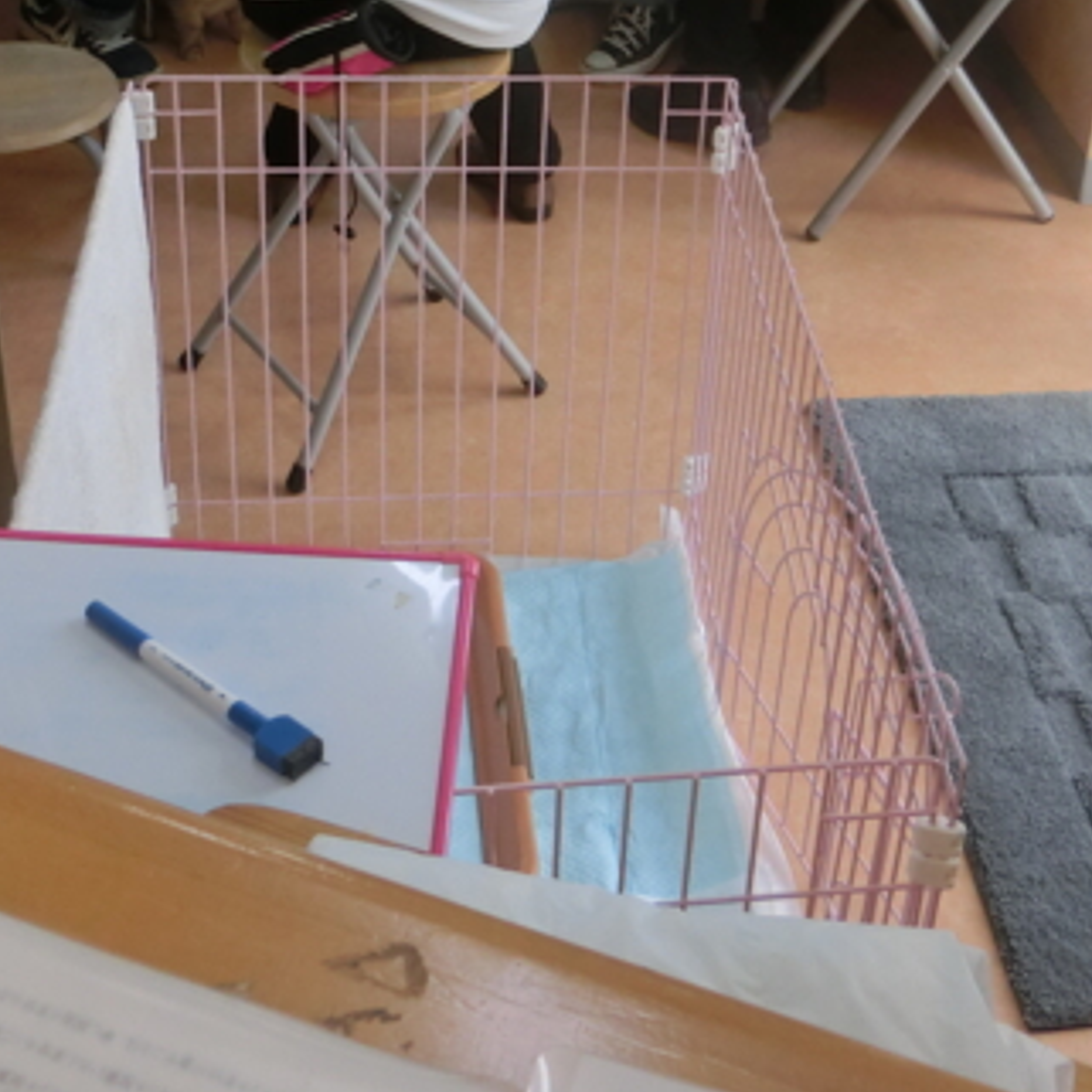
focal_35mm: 55
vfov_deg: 29.9
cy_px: 122
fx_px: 1963
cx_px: 660
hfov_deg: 31.0
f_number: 3.5
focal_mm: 4.5
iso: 200
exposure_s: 1/125
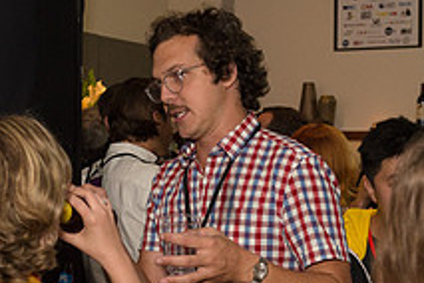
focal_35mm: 79
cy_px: 190
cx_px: 227
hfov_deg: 25.7
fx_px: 930
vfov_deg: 17.2
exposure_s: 1/500
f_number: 4
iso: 2500
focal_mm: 29
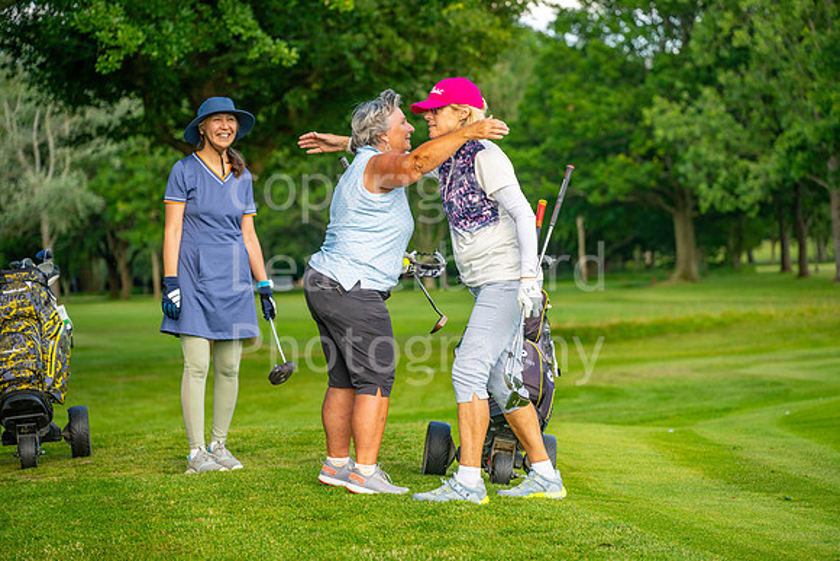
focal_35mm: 120
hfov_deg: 17.1
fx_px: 2801
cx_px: 420
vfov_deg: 11.4
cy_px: 280
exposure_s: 1/640
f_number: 4
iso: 200
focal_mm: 120
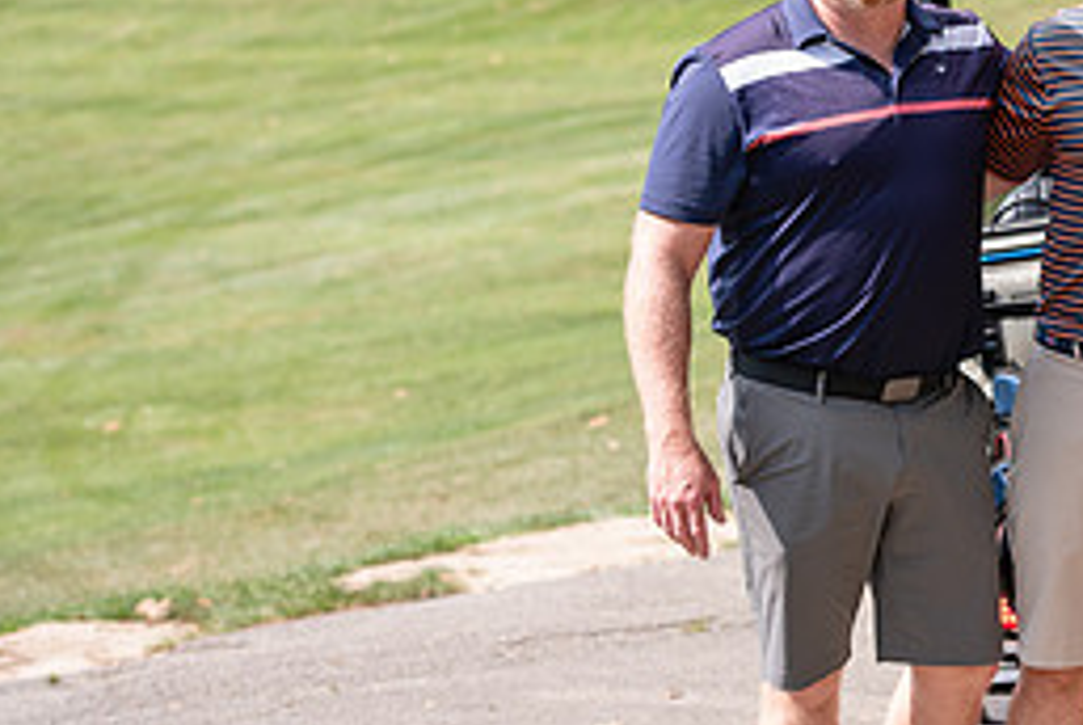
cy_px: 234
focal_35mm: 194
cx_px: 1138
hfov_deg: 10.5
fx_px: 5843
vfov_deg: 7.1
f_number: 4
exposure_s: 1/1000
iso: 250
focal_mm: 86
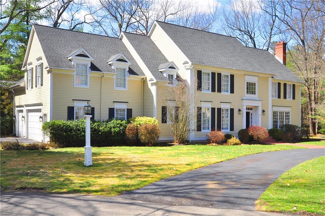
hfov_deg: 62.0
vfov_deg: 43.5
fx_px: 270
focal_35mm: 30
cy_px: 108
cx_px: 162
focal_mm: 20
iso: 640
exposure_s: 1/500
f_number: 9
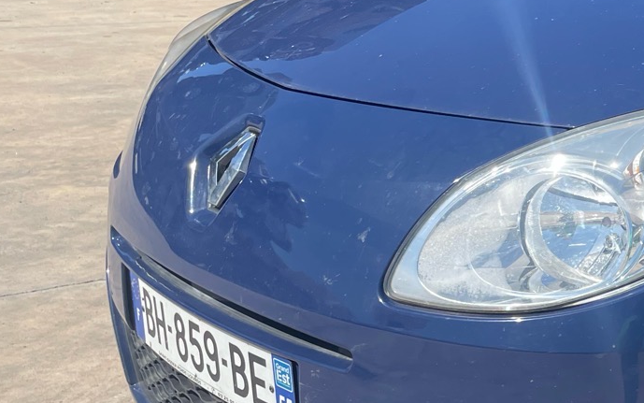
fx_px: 1264
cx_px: 815
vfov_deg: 18.1
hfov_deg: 25.1
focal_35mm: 72
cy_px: 258
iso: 32
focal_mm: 4.2
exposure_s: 1/2212
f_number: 1.6
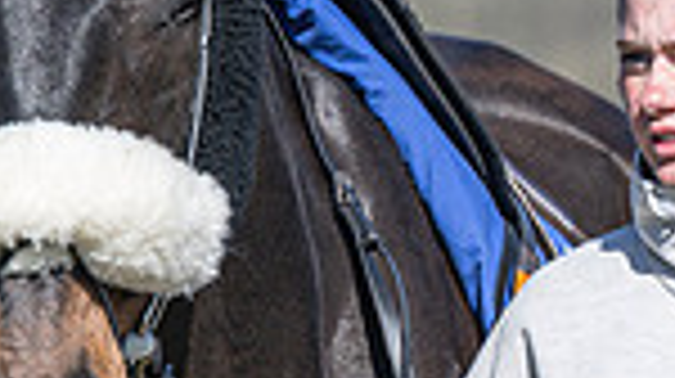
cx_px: 679
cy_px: 339
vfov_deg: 1.7
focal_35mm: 700
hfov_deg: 3.1
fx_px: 12515
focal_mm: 135
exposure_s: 1/1600
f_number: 4
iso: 200
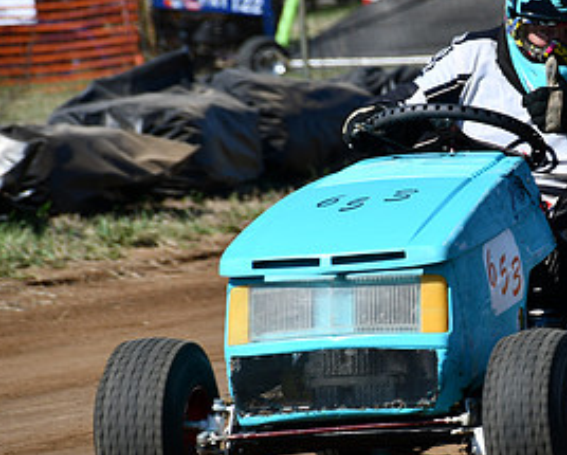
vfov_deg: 2.8
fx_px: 9441
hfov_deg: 3.4
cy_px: 247
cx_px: 531
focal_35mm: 562
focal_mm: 185
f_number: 8
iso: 160
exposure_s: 1/500
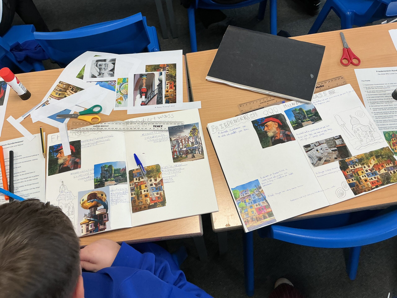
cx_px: 198
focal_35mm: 29
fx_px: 333
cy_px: 149
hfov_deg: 61.7
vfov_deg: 48.2
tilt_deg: -64.8
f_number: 1.8
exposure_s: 1/60
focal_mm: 3
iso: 40
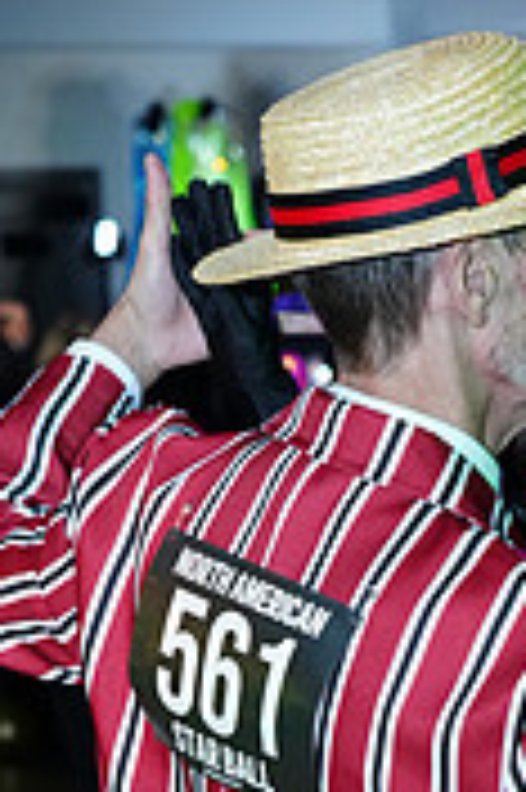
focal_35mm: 175
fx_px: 3843
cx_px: 717
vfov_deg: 11.3
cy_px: 1192
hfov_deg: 7.7
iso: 2000
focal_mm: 53
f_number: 4.5
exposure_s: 1/250
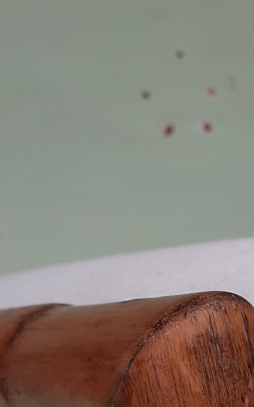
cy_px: 427
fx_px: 886
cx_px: 206
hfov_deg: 16.2
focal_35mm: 80
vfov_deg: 24.4
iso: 40
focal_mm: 3.6
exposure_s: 1/110
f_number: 1.9
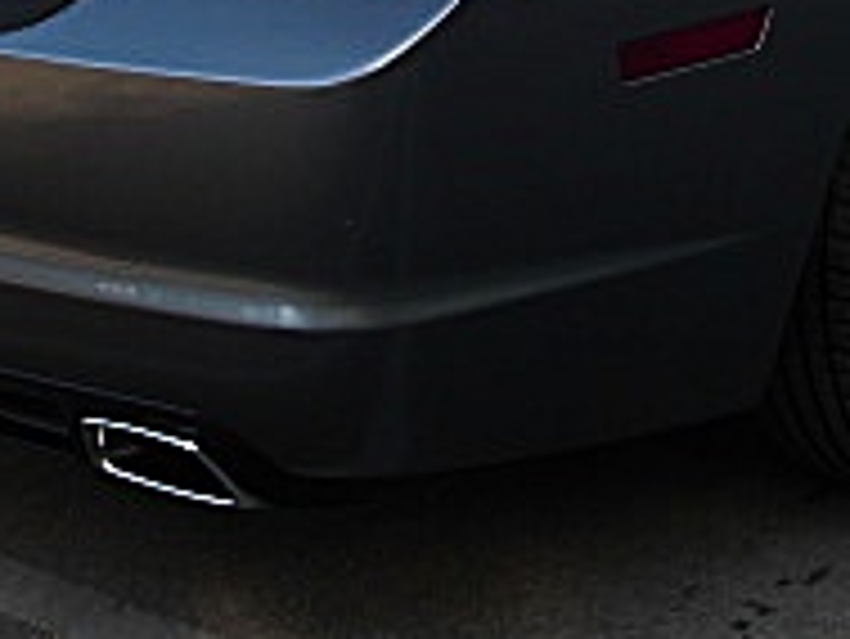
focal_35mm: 122
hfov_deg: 16.1
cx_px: 598
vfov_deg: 11.9
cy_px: -104
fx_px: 2998
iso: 50
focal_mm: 6.3
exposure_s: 1/160
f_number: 2.8
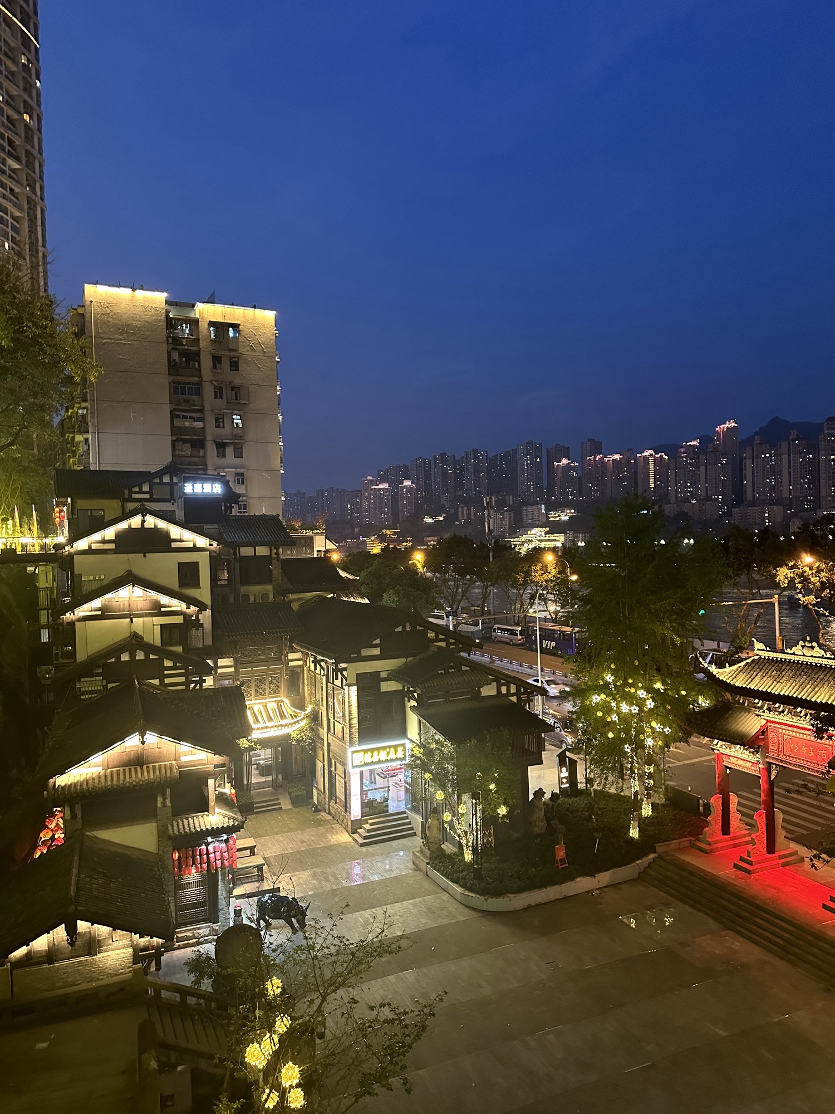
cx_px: 418
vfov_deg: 71.6
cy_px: 557
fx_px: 772
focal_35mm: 24
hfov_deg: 56.8
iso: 800
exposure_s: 1/33
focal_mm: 6.86
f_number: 1.78
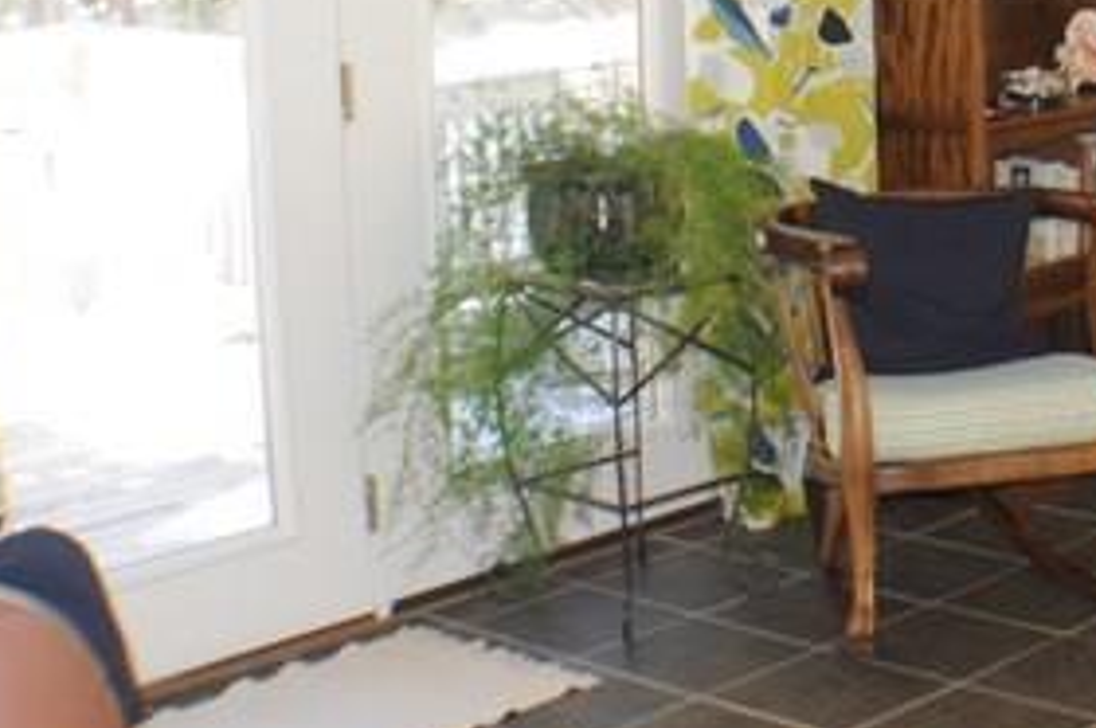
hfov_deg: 20.4
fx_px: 2919
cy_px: -72
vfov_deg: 13.9
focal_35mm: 96
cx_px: 1155
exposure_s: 1/60
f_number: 5
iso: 360
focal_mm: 28
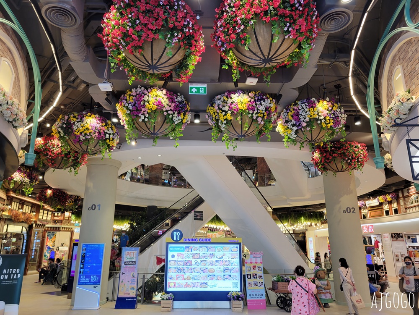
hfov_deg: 67.3
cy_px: 158
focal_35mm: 26
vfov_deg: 53.1
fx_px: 315
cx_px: 210
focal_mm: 5.4
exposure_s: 1/100
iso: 100
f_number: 1.8
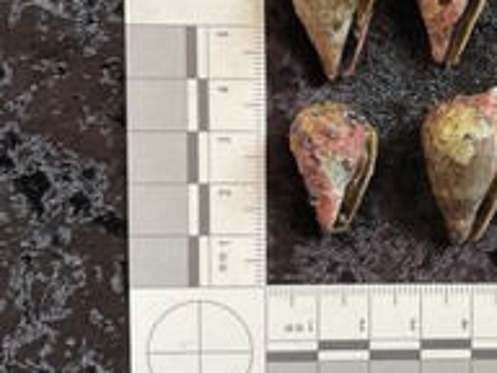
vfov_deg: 27.4
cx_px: 432
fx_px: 761
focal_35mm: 53
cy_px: 126
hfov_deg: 34.5
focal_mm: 3
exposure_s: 1/60
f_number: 1.8
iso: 64
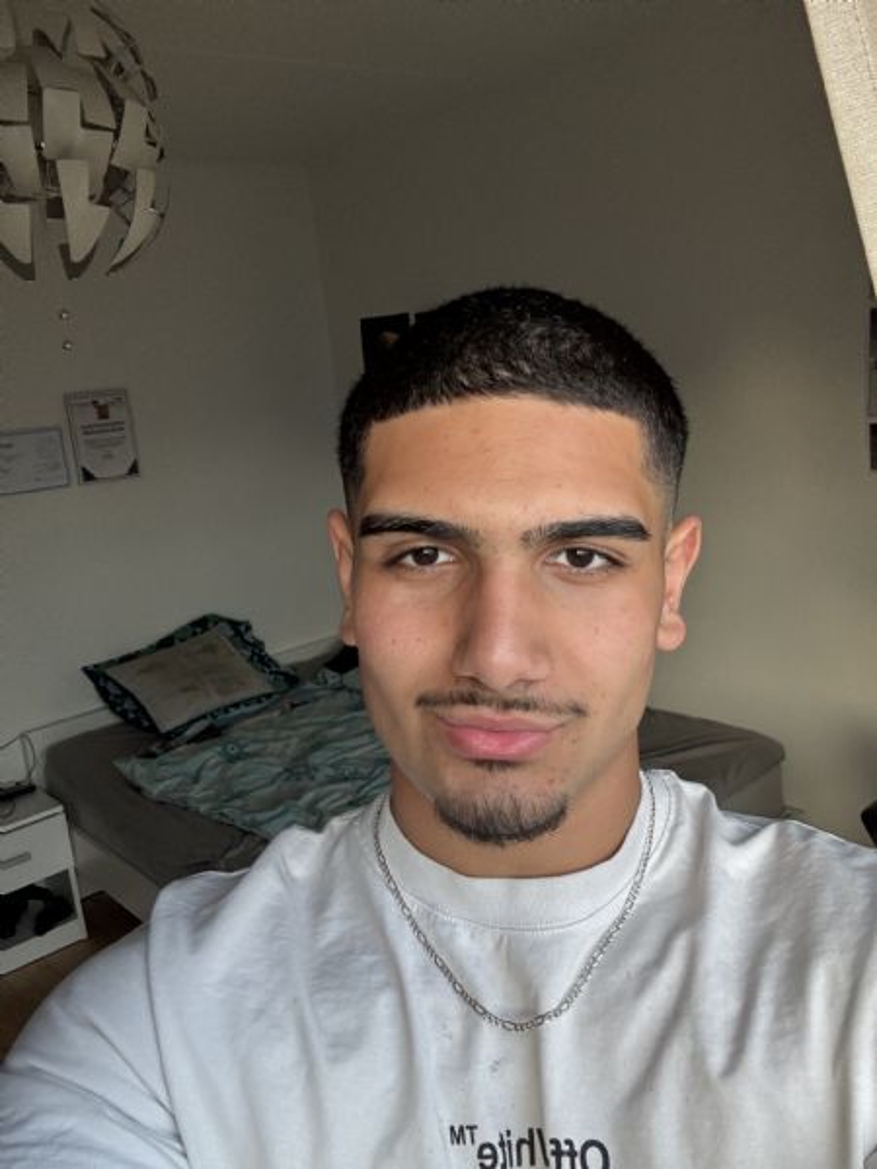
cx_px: 438
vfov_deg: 60.0
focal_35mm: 30
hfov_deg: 46.8
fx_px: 1013
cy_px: 584
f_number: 1.9
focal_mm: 2.69
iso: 125
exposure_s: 1/60
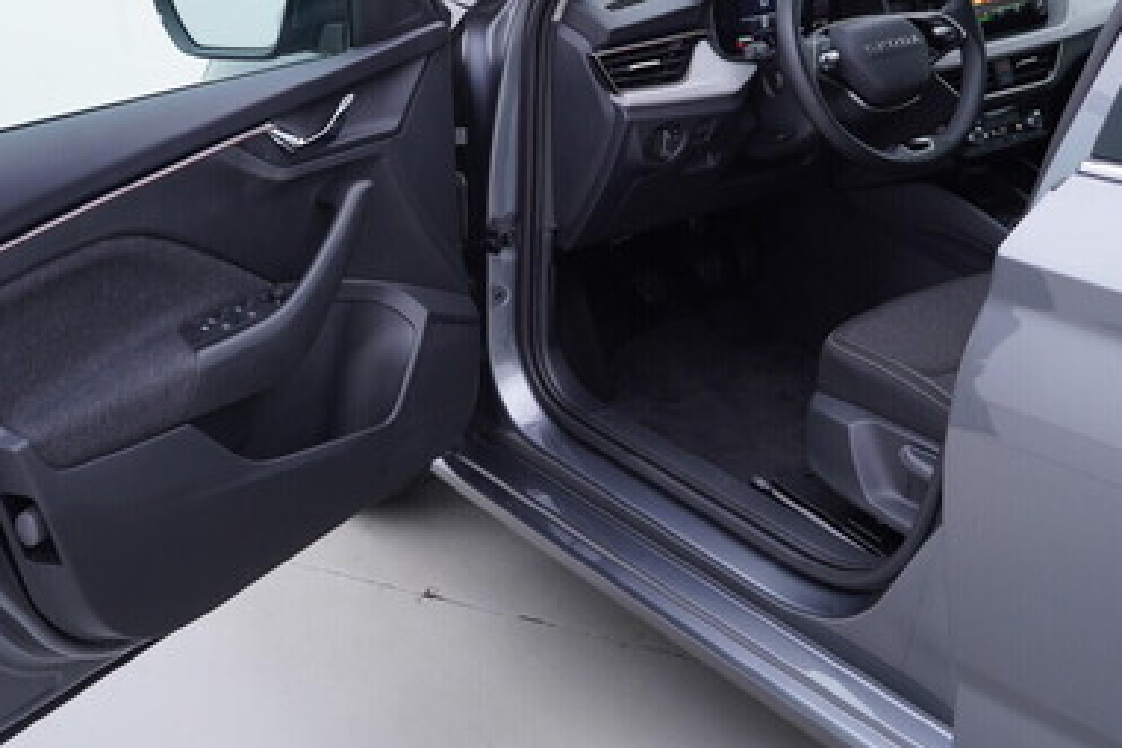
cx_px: 595
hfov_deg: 38.2
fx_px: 1621
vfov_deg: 25.8
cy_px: 234
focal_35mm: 52
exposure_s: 1/50
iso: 125
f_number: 3.2
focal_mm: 24
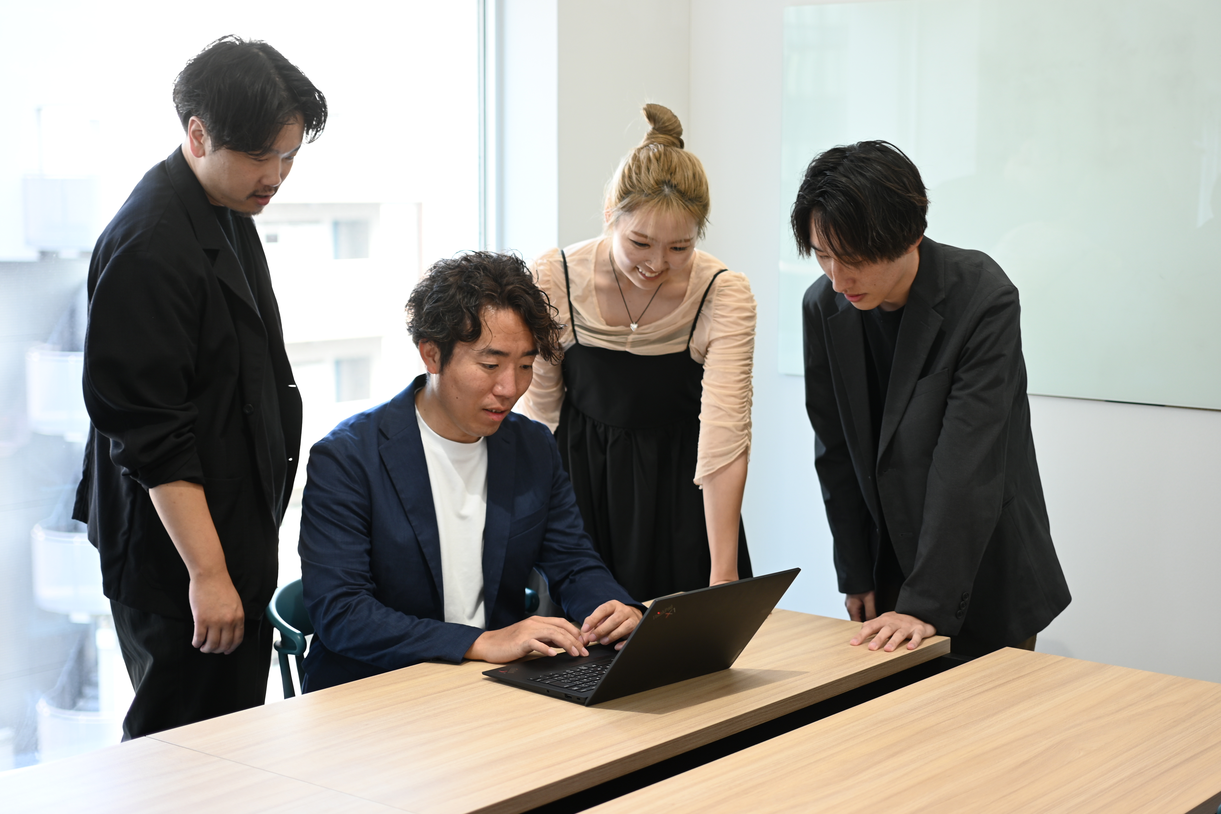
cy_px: 410
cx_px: 605
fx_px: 1815
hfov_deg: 37.2
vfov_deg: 25.3
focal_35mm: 54
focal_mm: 35
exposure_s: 1/60
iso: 100
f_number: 2.2
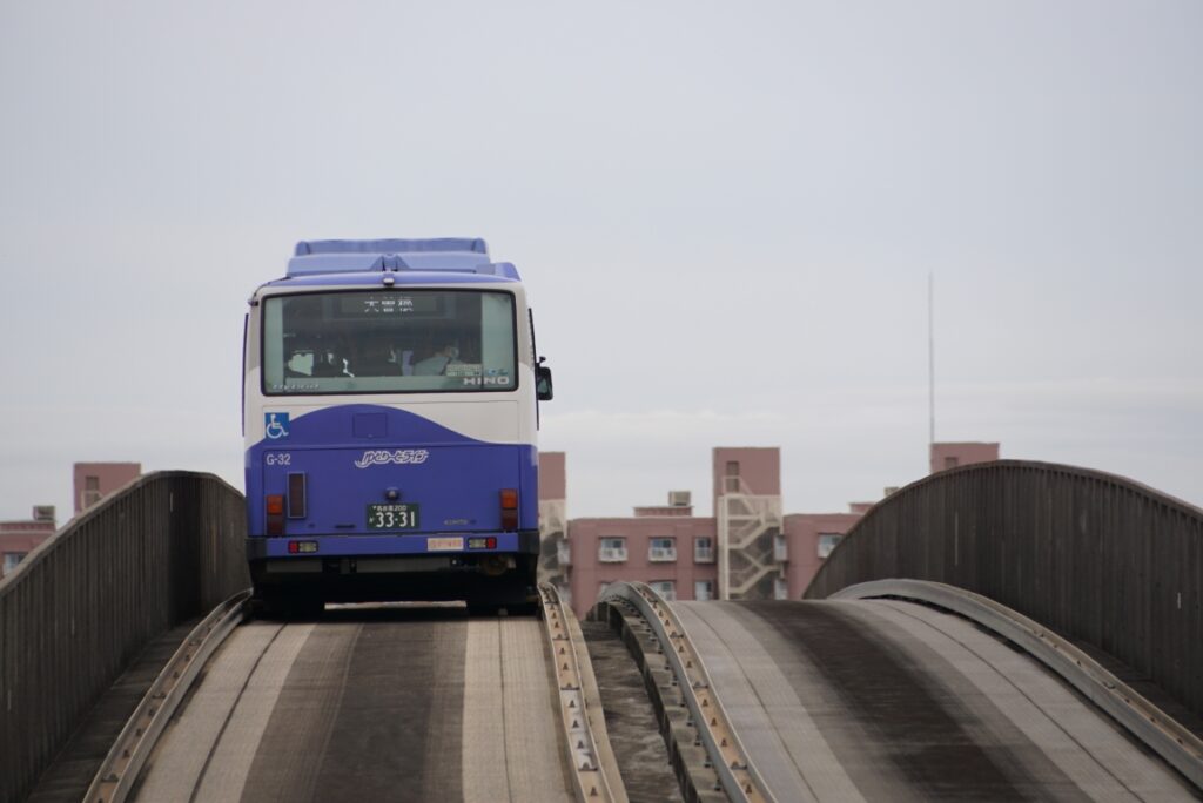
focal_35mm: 315
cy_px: 402
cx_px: 602
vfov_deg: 4.4
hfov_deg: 6.5
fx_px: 10532
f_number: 6.3
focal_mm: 210
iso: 125
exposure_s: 1/400
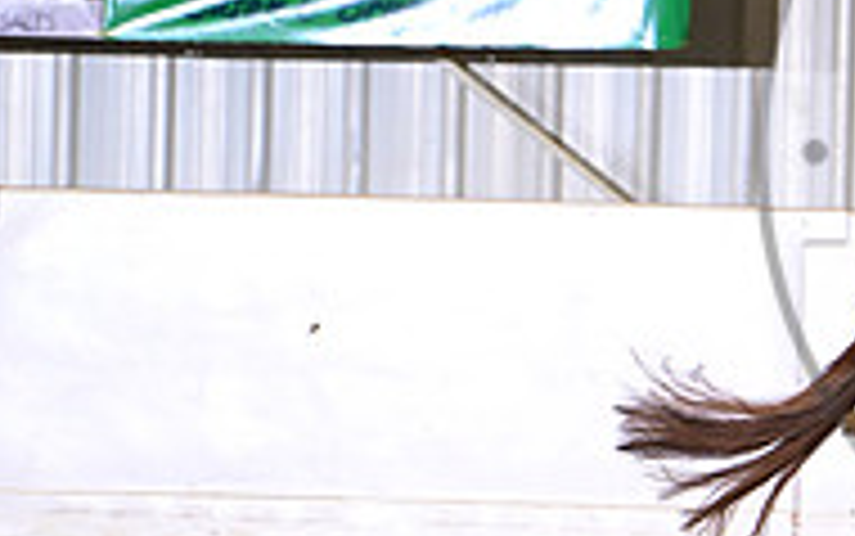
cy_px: 151
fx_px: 14525
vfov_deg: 2.1
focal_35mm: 623
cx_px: 1287
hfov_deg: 3.4
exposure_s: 1/200
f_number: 4
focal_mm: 200
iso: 2000
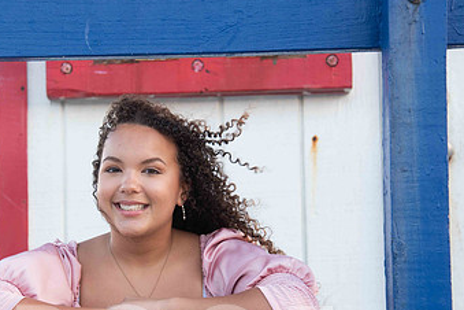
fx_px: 1366
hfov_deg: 19.2
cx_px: 138
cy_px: 212
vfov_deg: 12.9
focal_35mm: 106
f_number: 4
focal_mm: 62
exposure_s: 1/250
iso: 400
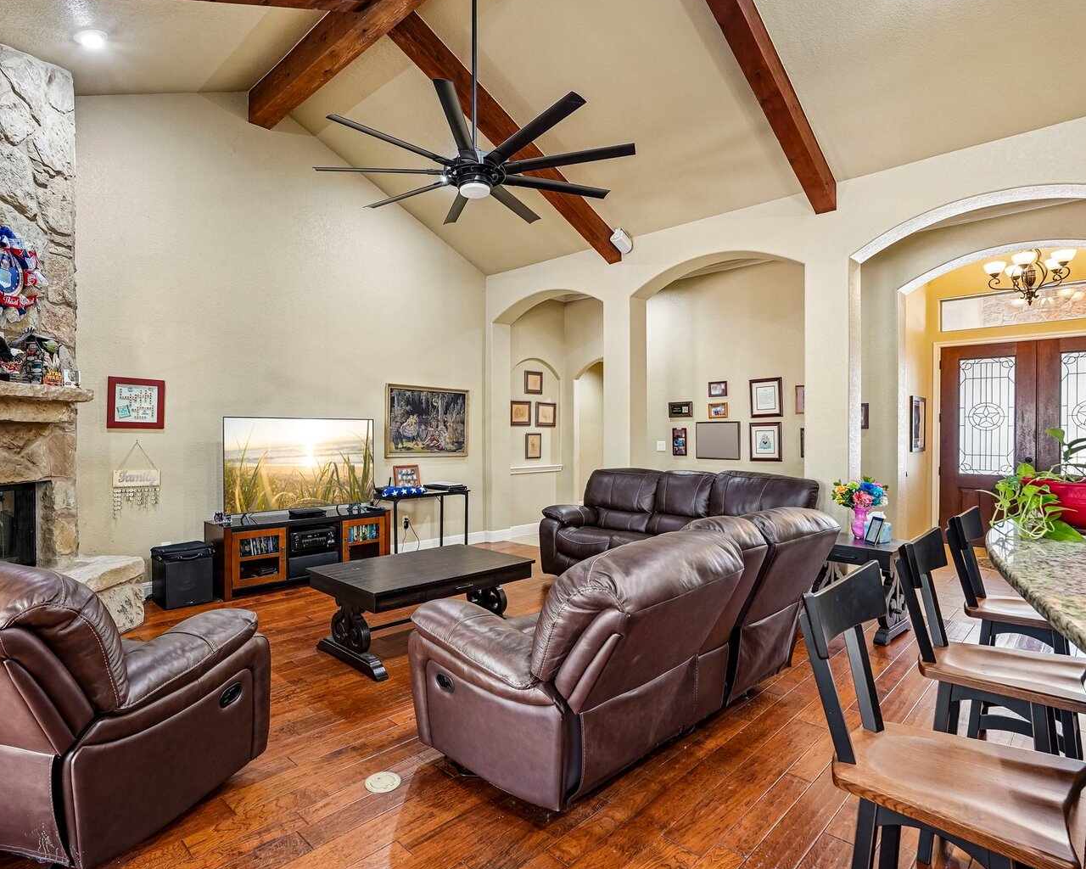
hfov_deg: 81.5
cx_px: 511
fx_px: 630
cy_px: 433
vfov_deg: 69.2
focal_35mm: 20
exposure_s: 1/2.5
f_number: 8
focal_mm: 16.5
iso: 400
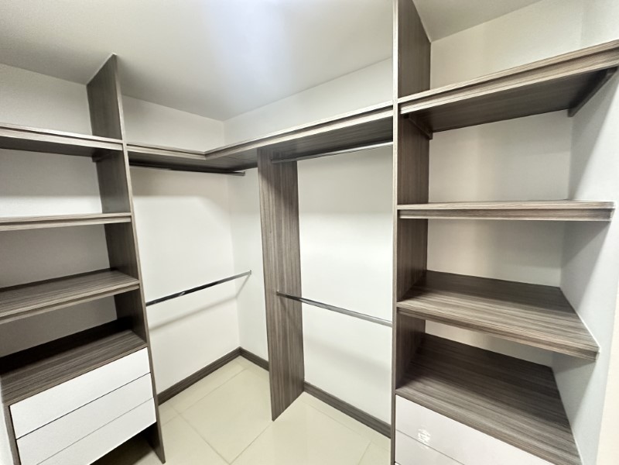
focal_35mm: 14
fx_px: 250
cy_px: 232
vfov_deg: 85.7
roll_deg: +1.3
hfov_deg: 102.1
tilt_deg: -6.2
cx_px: 310
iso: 800
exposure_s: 1/60
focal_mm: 2.22
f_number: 2.2
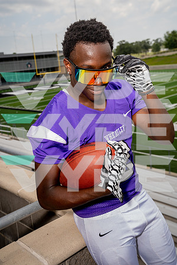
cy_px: 132
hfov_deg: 32.6
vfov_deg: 47.4
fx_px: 302
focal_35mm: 41
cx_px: 88
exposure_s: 1/250
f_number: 6.3
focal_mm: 41
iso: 100
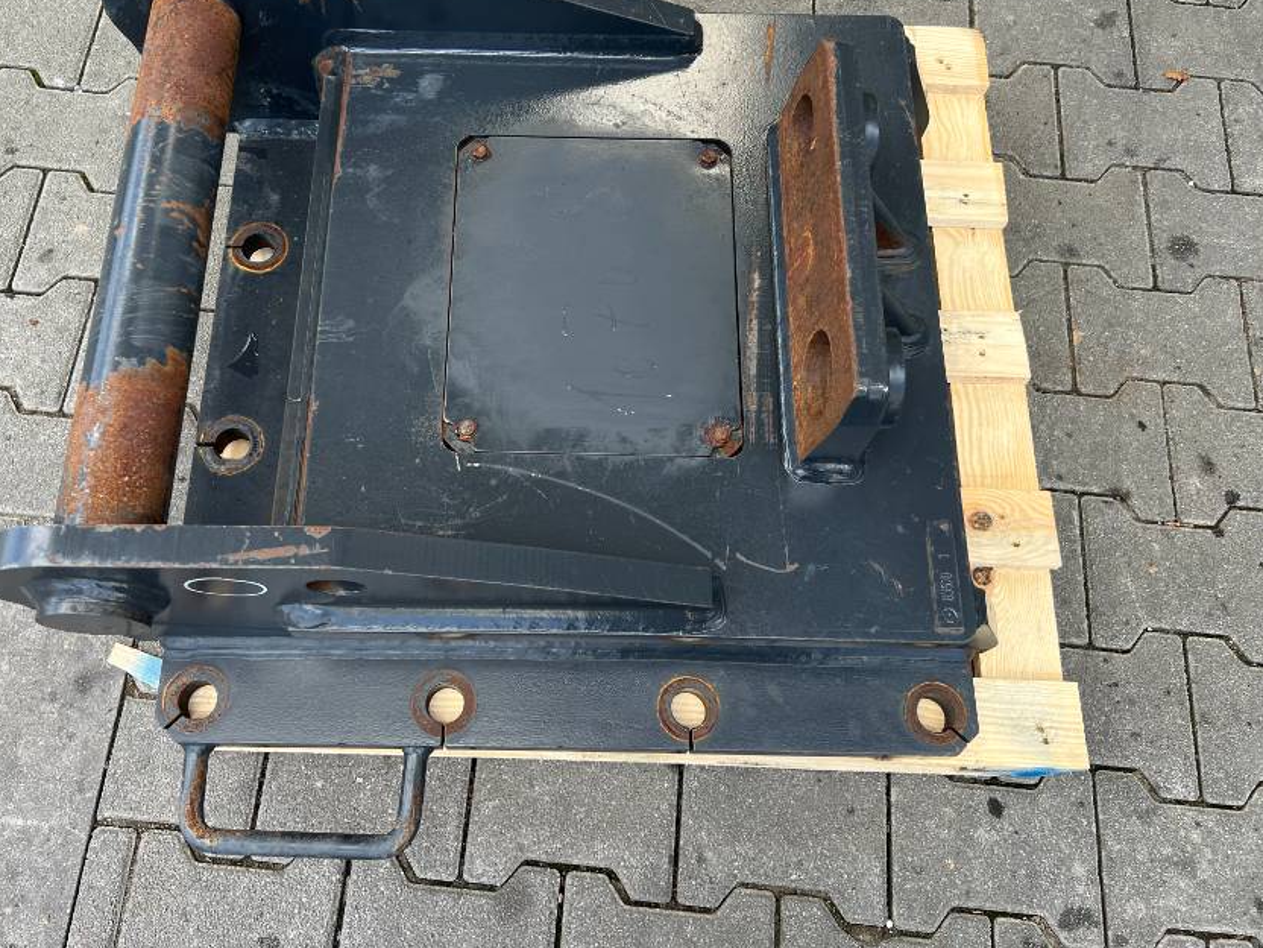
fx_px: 1168
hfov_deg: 56.7
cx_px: 574
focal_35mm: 32
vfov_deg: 43.9
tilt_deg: -68.4
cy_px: 368
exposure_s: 1/544
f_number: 1.5
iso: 50
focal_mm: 5.7
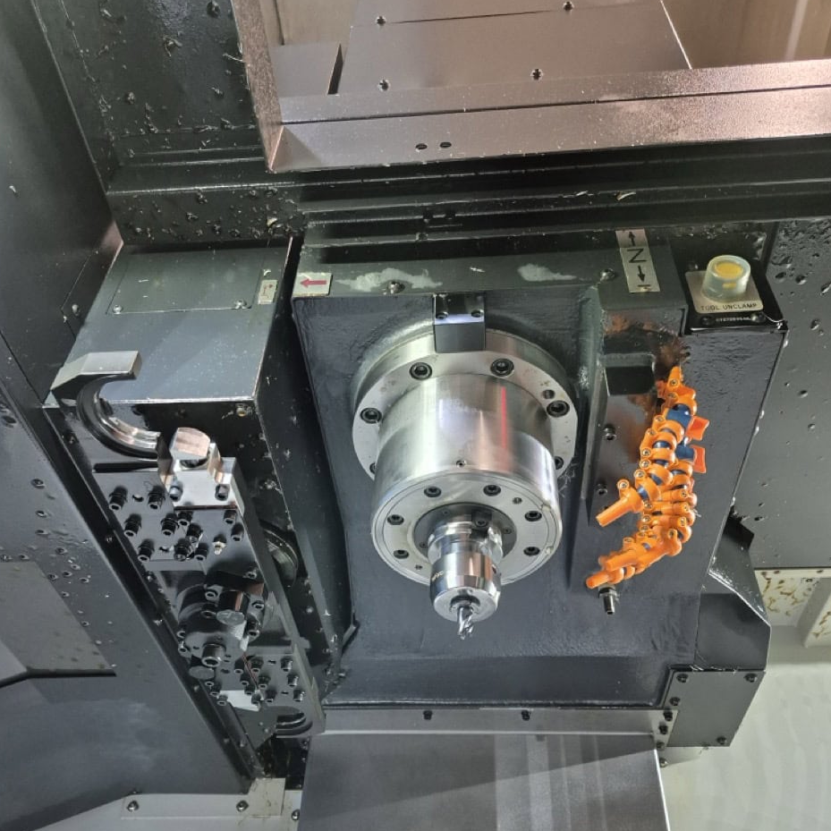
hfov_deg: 57.3
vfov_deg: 56.8
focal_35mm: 28
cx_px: 407
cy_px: 505
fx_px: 760
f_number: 1.8
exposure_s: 1/120
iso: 800
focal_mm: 5.4
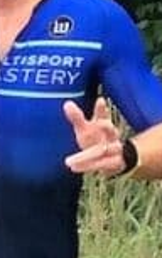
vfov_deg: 5.6
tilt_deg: -7.8
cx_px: 30
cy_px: 408
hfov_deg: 3.6
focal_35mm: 368
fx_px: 2592
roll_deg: +0.9
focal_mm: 6
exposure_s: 1/125
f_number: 2.4
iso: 16
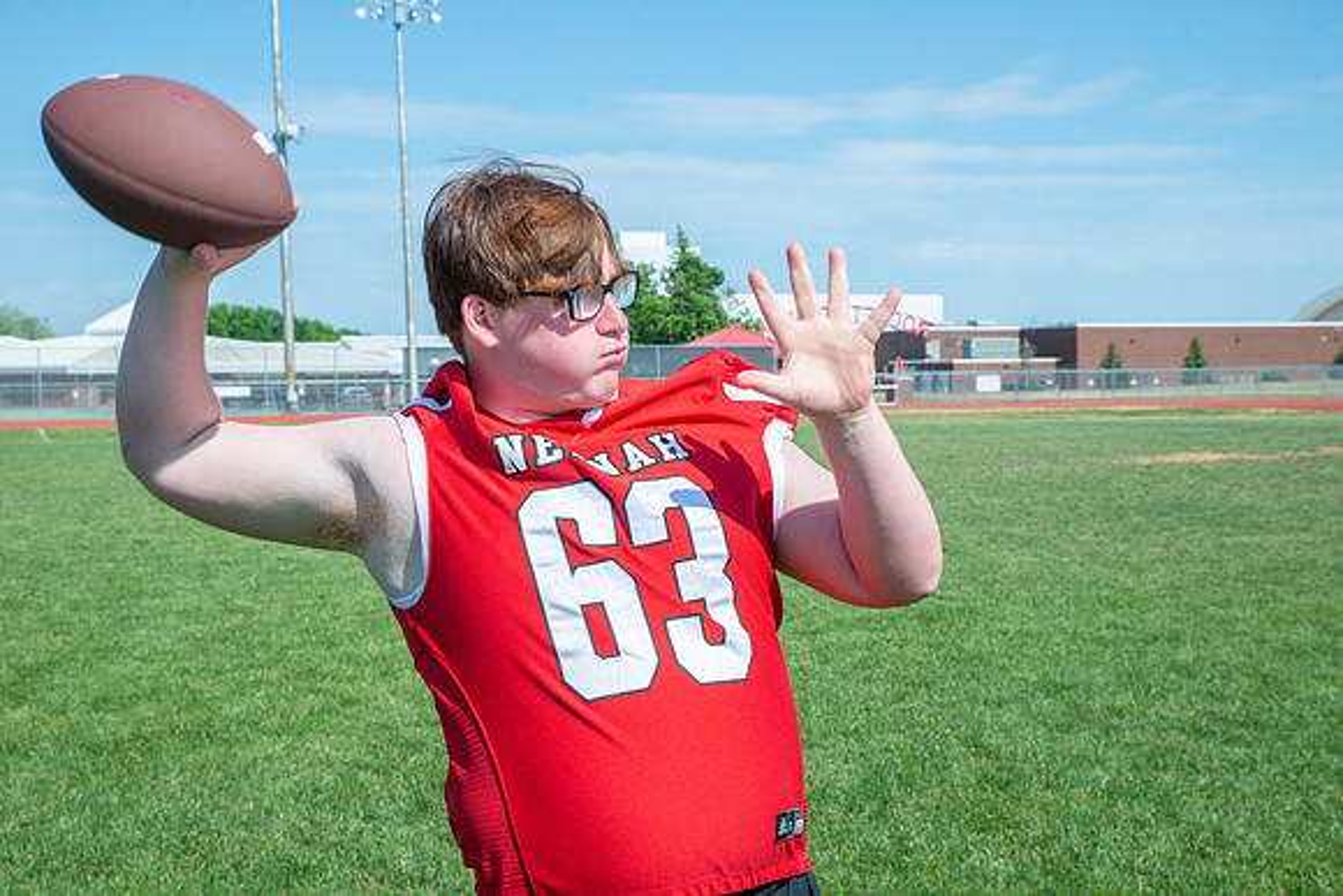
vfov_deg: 28.1
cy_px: 448
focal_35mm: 48
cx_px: 672
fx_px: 1791
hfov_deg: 41.1
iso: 320
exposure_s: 1/400
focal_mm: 48
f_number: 11
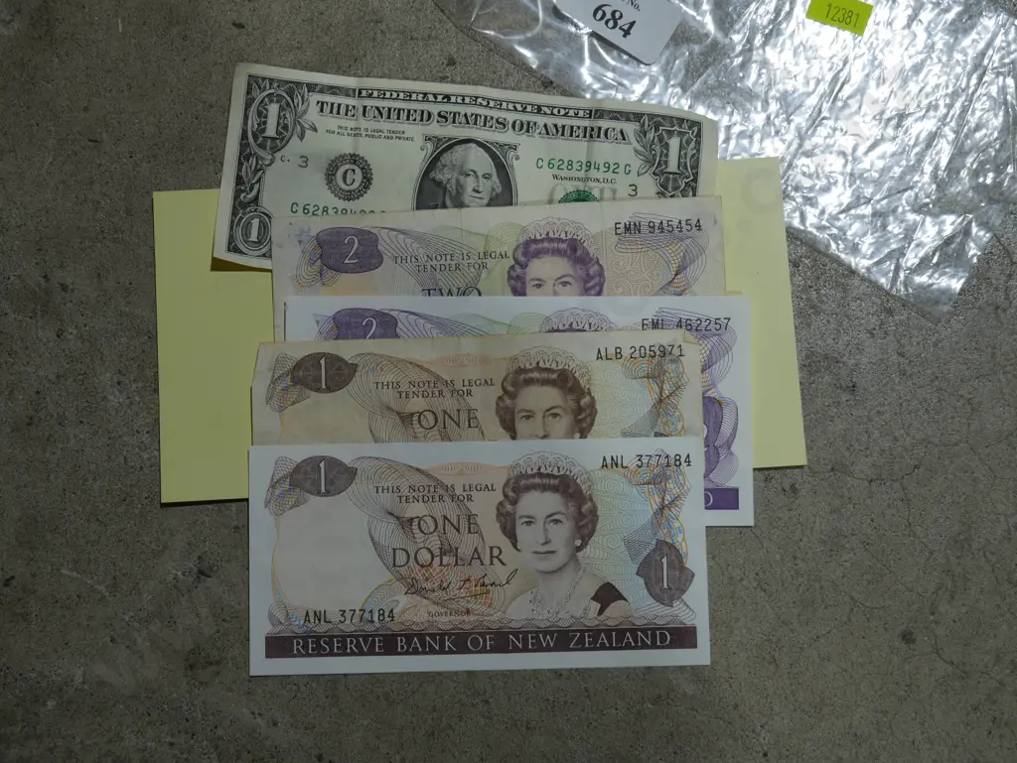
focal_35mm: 52
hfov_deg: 36.8
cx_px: 508
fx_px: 1528
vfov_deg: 28.1
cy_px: 382
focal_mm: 26
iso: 200
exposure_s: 1/100
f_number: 5.3
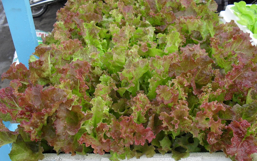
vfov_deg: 33.5
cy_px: 91
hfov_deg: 51.5
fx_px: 266
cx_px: 128
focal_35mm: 38
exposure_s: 1/180
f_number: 3.2
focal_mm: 6.3
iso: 100
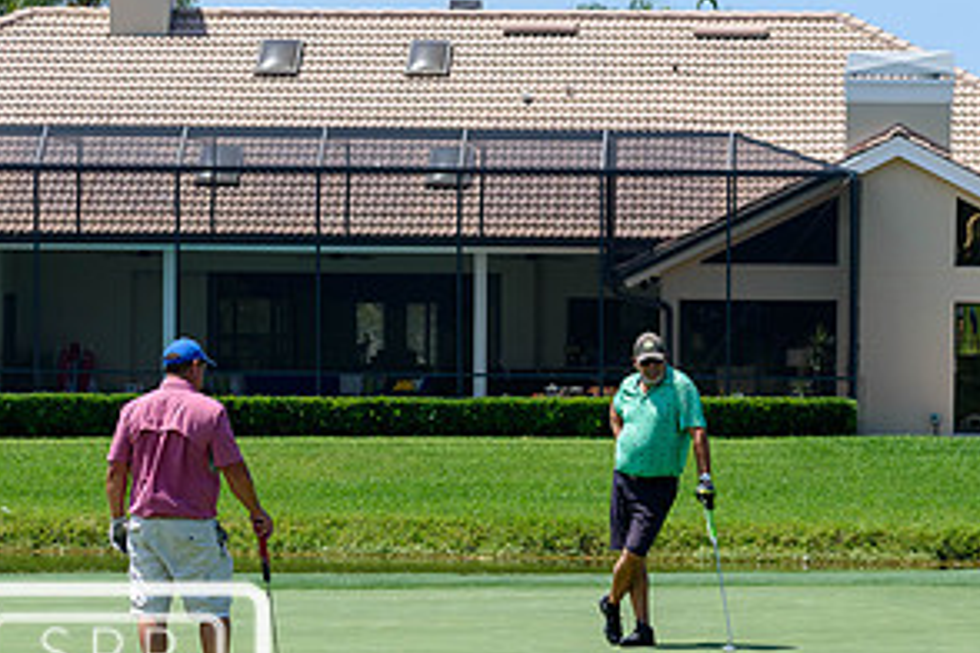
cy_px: 605
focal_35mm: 266
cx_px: 810
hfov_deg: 7.7
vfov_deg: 5.2
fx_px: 7241
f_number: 7.1
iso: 200
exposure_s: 1/800
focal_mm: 90
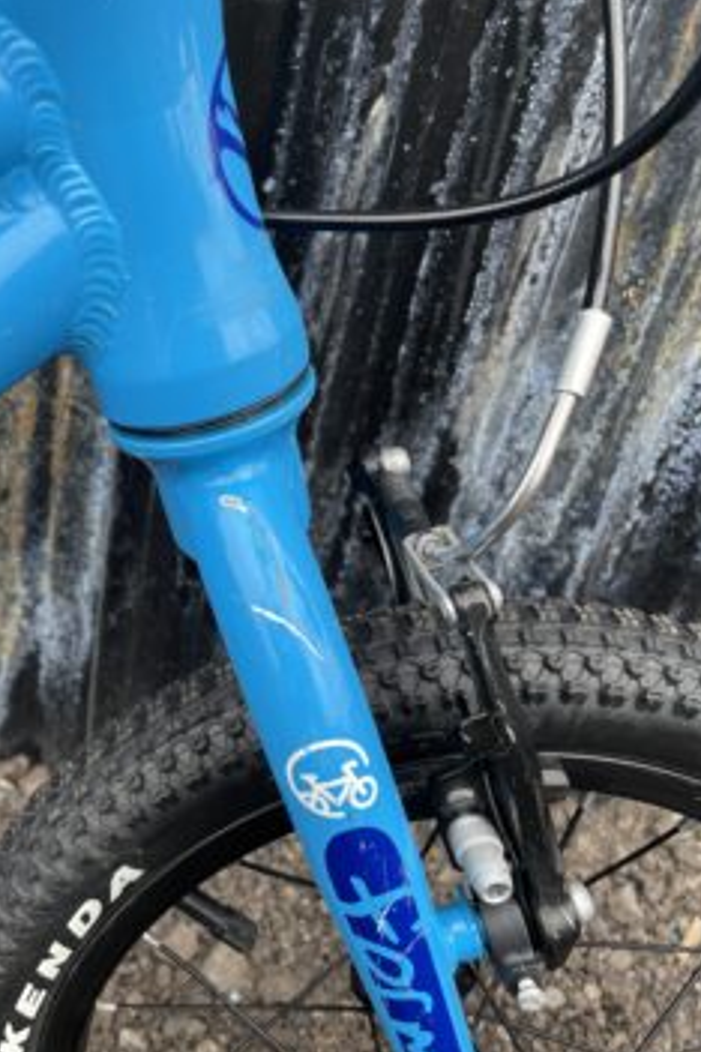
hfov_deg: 34.7
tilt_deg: -34.9
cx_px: 132
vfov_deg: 51.9
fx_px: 1081
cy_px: 525
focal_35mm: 37
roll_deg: -7.2
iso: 32
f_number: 1.6
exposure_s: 1/322
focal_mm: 4.2
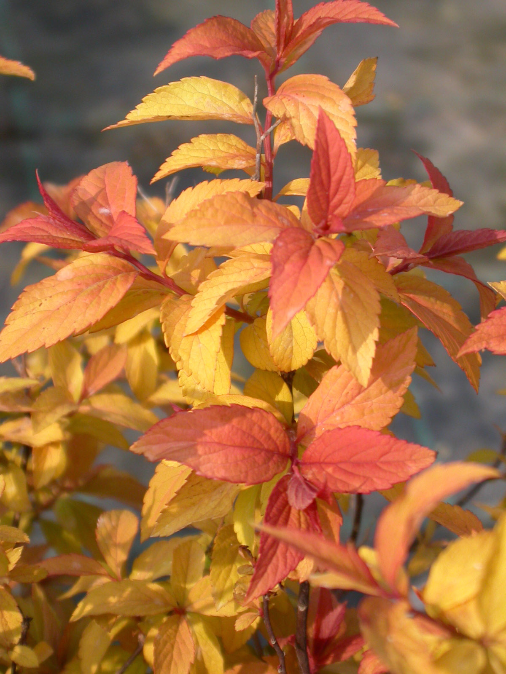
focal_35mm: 118
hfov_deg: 12.6
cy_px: 337
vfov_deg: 16.7
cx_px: 253
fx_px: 2300
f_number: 4.3
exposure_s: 1/654
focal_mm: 24.4
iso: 100
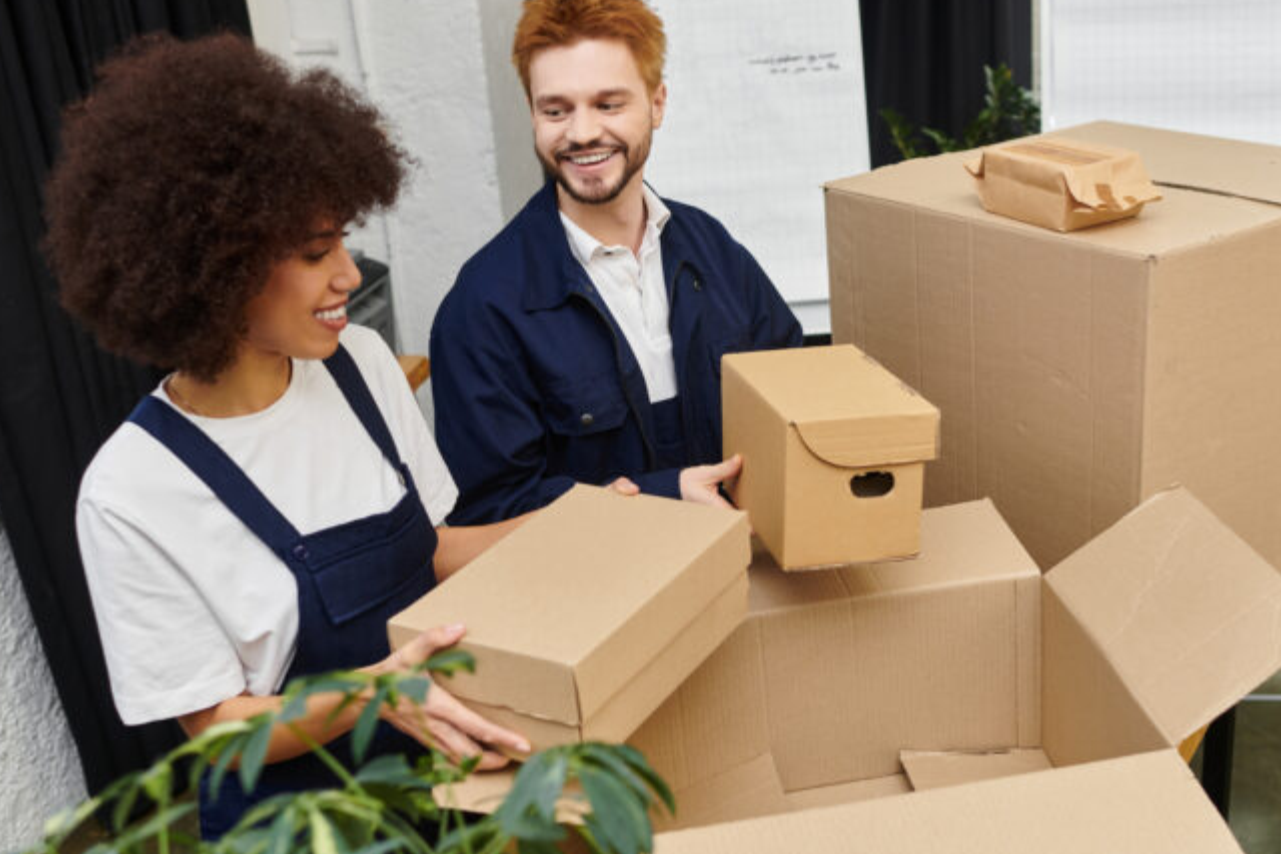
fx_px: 1495
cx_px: 739
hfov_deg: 46.2
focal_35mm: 42
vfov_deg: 31.9
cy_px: 436
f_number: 3.5
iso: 320
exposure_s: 1/200
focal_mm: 35
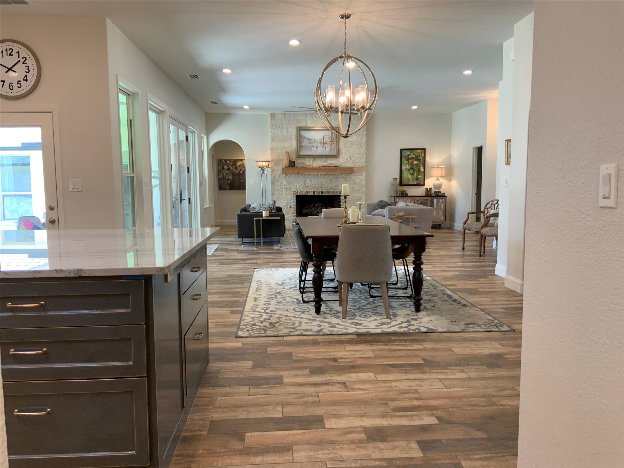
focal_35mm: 29
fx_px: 523
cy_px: 234
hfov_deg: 61.7
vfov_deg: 48.2
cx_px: 312
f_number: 1.8
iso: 100
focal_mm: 3
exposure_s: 1/60
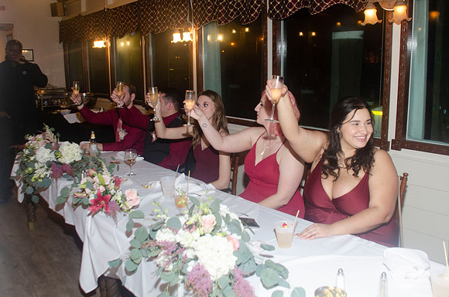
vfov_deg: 39.8
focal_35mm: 33
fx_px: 410
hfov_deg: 57.4
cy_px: 132
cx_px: 223
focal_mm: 18
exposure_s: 1/60
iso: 400
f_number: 3.5
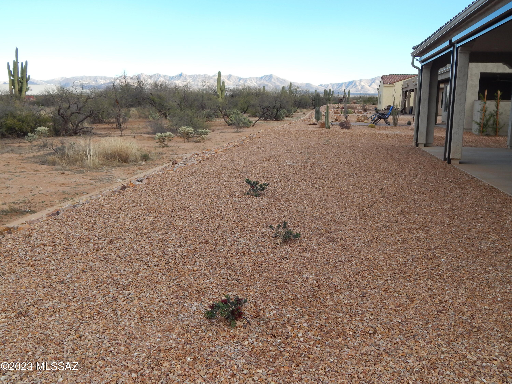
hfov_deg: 52.6
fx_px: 518
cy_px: 192
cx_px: 256
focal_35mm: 35
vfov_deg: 40.7
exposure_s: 1/500
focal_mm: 6.1
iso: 125
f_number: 3.3
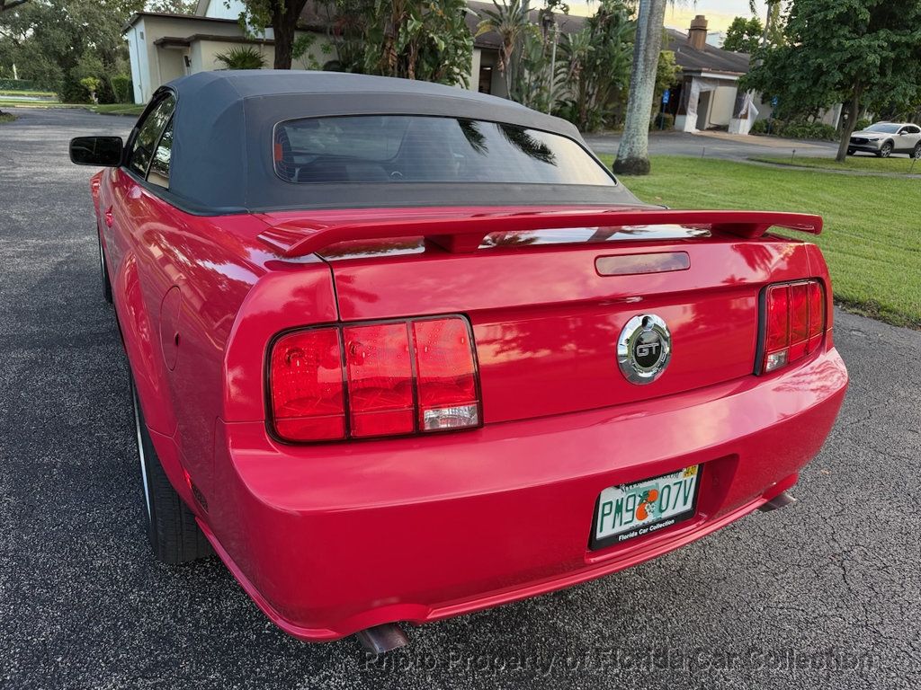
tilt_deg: -20.6
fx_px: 639
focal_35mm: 24
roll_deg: -3.5
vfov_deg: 56.8
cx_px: 460
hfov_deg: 71.6
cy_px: 345
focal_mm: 6.76
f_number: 1.78
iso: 80
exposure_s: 1/145
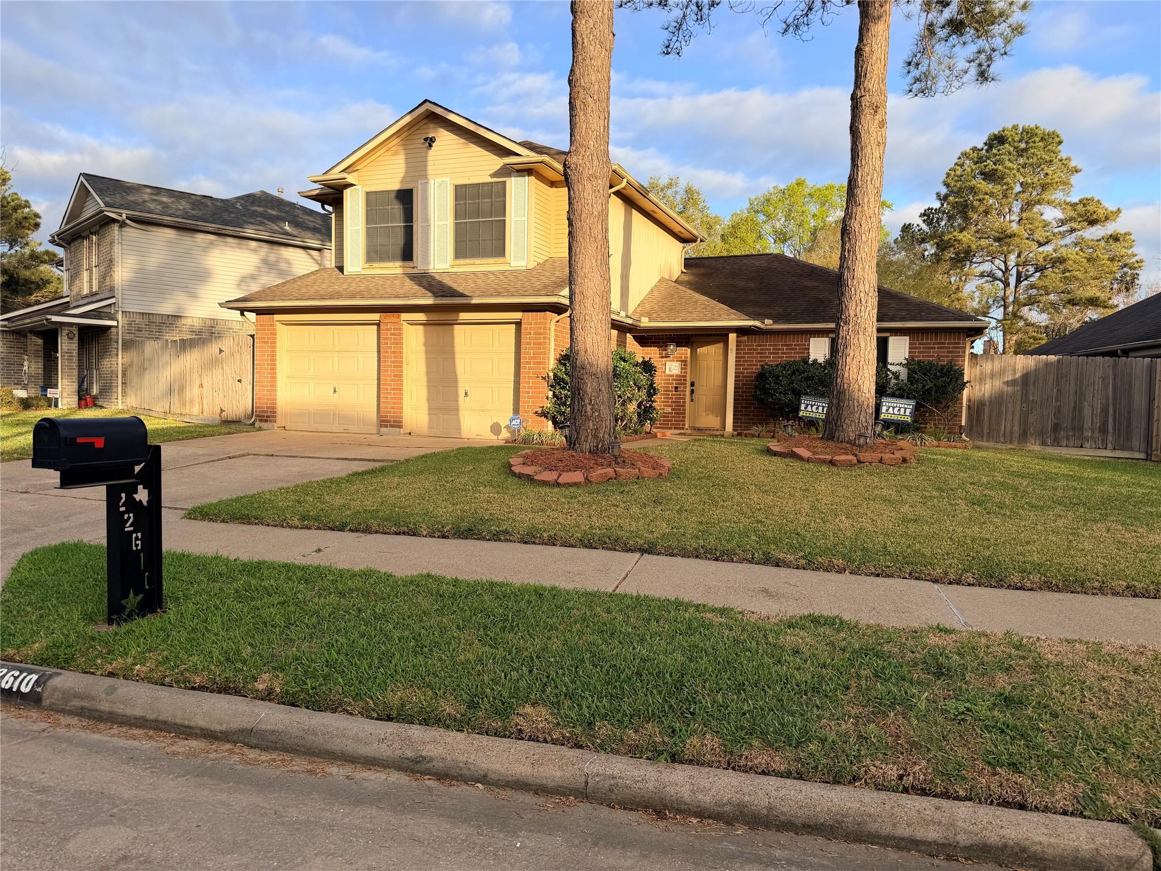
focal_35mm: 24
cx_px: 580
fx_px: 805
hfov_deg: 71.6
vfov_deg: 56.8
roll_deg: -1.3
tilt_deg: -2.8
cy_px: 436
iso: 80
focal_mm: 6.76
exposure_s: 1/1727
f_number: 1.78
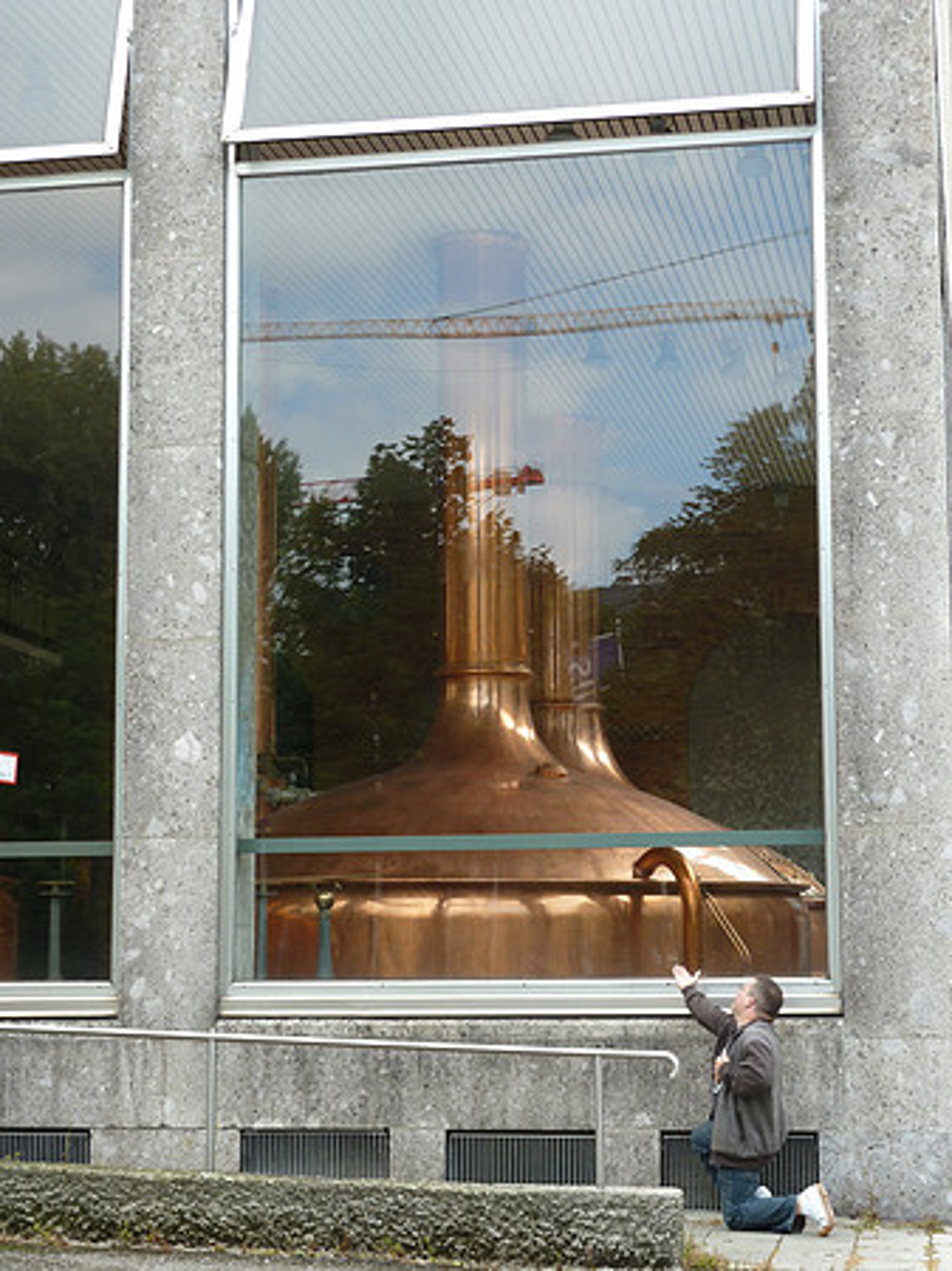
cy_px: 636
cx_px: 476
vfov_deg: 29.0
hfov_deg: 21.9
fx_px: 2459
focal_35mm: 67
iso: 80
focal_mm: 11
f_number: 4.1
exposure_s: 1/60
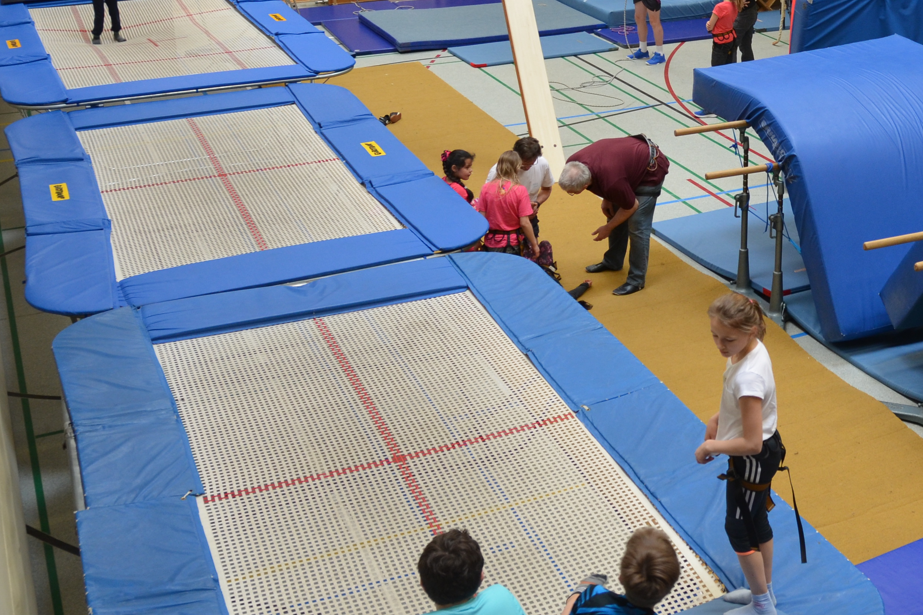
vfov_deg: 26.0
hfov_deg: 37.1
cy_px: 129
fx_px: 1307
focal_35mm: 51
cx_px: 778
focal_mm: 17
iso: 400
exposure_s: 1/80
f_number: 4.5
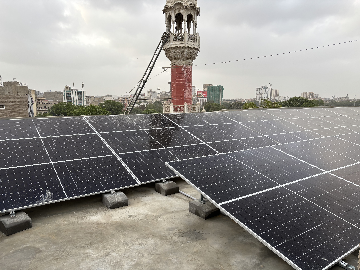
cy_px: 135
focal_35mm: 26
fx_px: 270
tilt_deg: -7.3
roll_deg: +0.1
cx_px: 180
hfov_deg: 67.3
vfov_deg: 53.1
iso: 50
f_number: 1.6
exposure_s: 1/426
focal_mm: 5.96
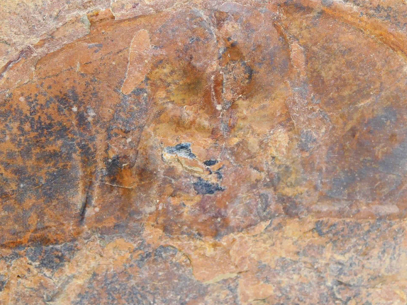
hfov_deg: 14.9
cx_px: 205
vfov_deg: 11.2
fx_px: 1552
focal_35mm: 132
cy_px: 123
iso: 125
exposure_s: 1/100
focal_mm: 17.6
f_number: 4.6
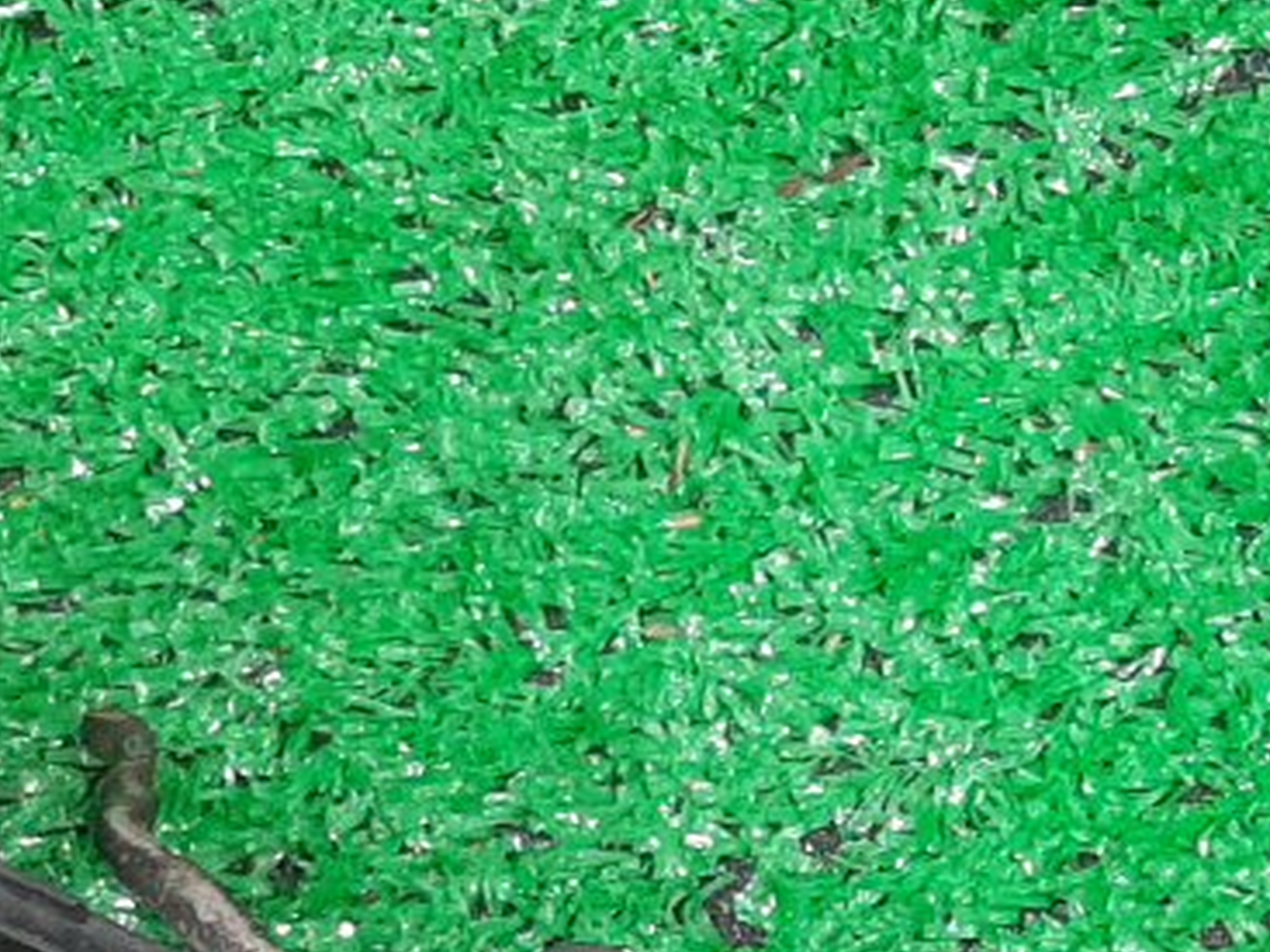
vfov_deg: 13.5
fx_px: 3741
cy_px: 1520
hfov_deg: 19.3
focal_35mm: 102
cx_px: 713
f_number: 1.7
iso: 228
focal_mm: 3.93
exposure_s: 1/50
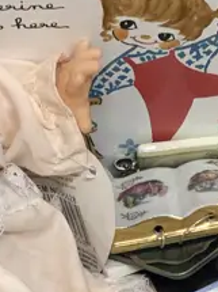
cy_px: 448
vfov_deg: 14.7
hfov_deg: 11.9
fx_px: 1042
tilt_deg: -75.3
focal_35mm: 124
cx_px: 108
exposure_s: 1/50
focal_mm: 4.25
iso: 64
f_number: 1.8
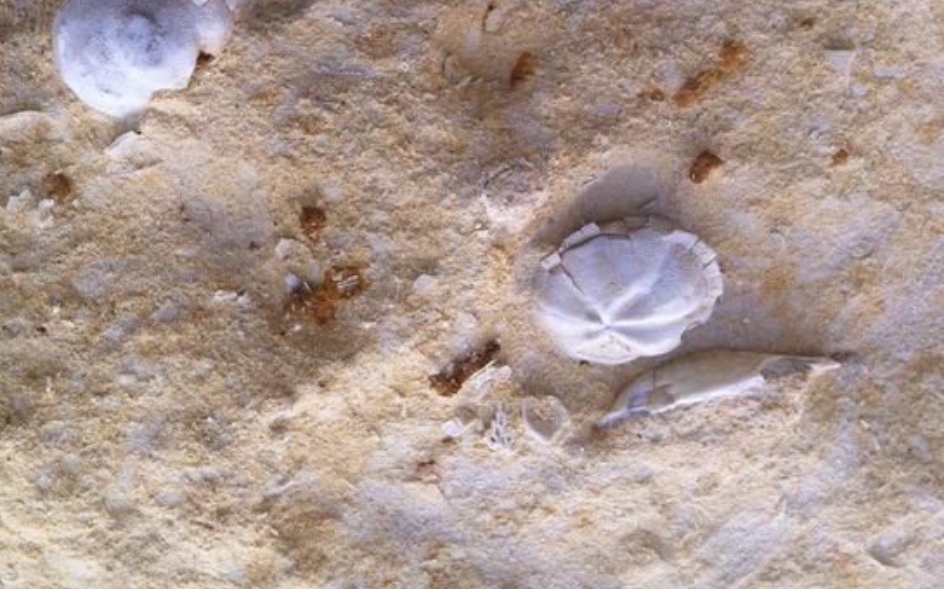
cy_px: 42
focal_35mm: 68
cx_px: 244
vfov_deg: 18.7
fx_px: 1749
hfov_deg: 29.8
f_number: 2.8
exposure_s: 1/539
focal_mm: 3.85
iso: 80
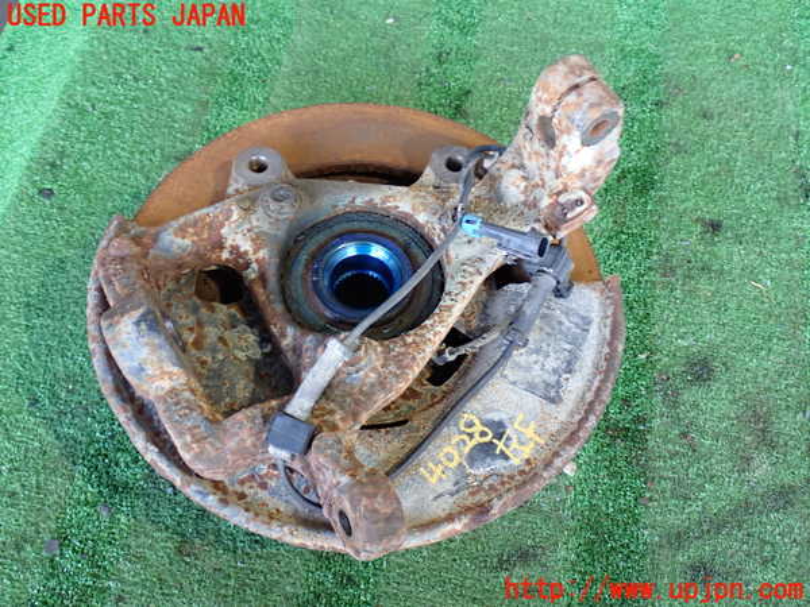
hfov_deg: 45.8
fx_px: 959
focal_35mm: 41
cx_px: 405
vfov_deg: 35.1
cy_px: 304
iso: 400
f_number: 2.8
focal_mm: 7.31
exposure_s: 1/40
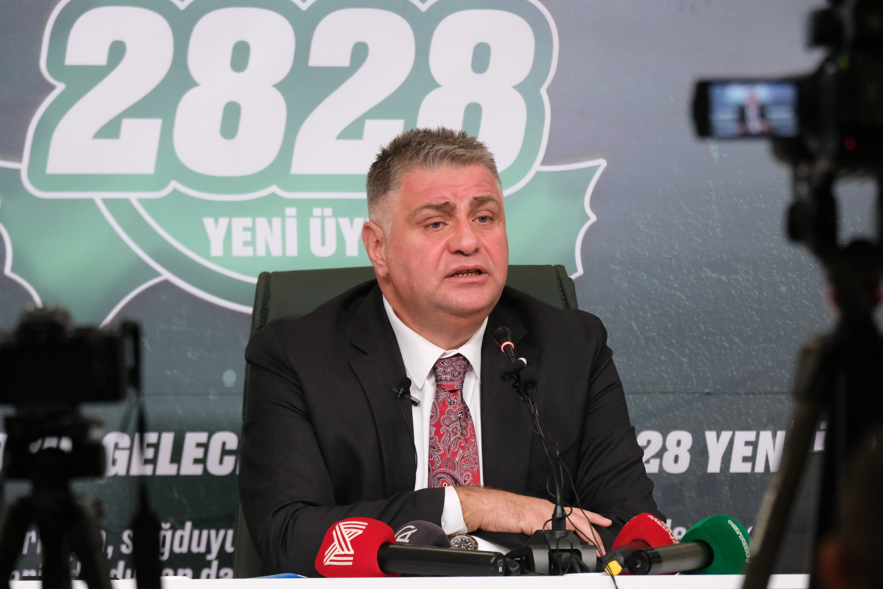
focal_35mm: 295
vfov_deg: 4.7
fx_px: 7235
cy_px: 294
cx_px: 442
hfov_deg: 7.0
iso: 5000
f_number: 5.6
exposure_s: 1/500
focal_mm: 196.6
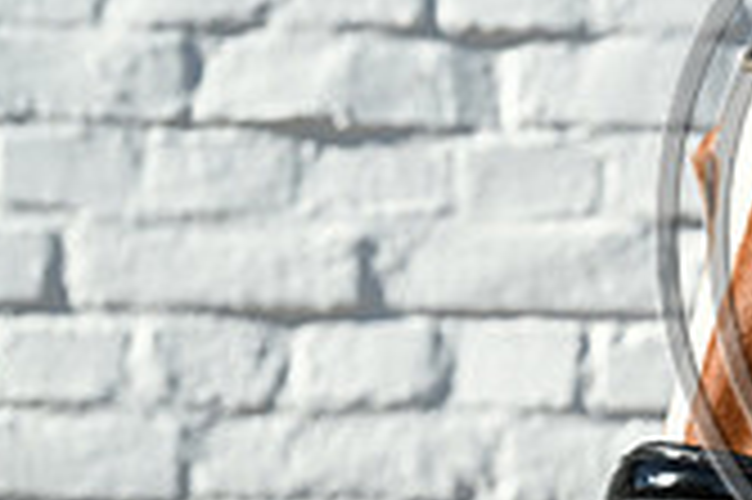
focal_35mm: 316
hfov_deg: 6.5
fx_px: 6594
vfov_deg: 4.3
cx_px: 1067
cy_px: 169
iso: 500
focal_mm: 91
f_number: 5.6
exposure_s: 1/1600
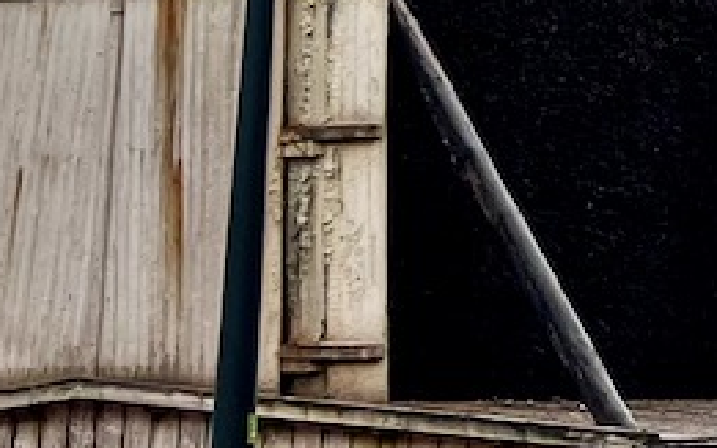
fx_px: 2540
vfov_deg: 9.9
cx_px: 1481
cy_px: -77
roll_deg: +0.5
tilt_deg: +10.5
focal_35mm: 130
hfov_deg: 13.5
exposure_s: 1/202
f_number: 1.6
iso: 32
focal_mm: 5.1
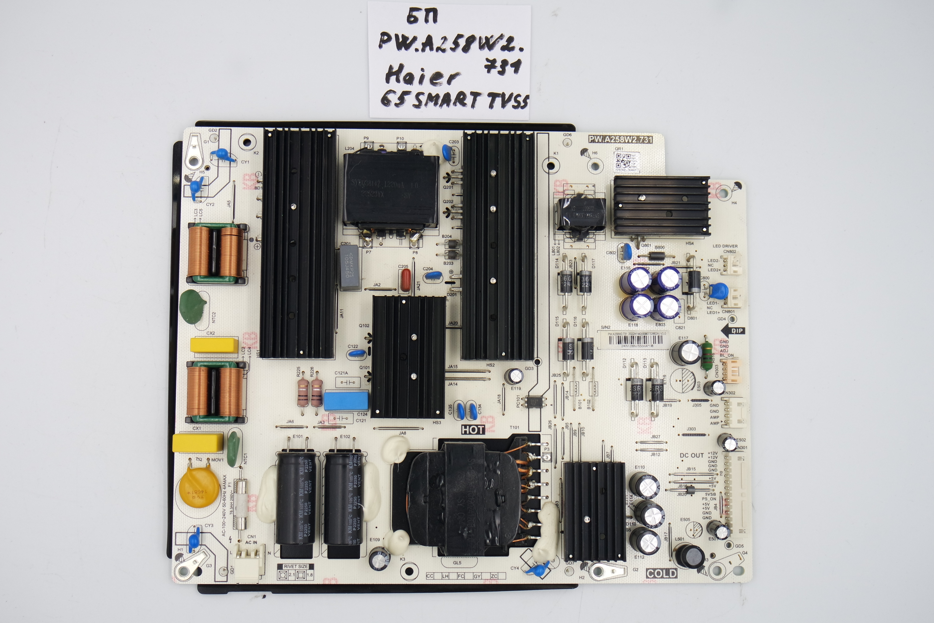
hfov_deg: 43.6
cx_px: 467
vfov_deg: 29.9
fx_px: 1167
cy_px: 312
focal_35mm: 45
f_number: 4.5
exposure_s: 1/125
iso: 160
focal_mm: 17
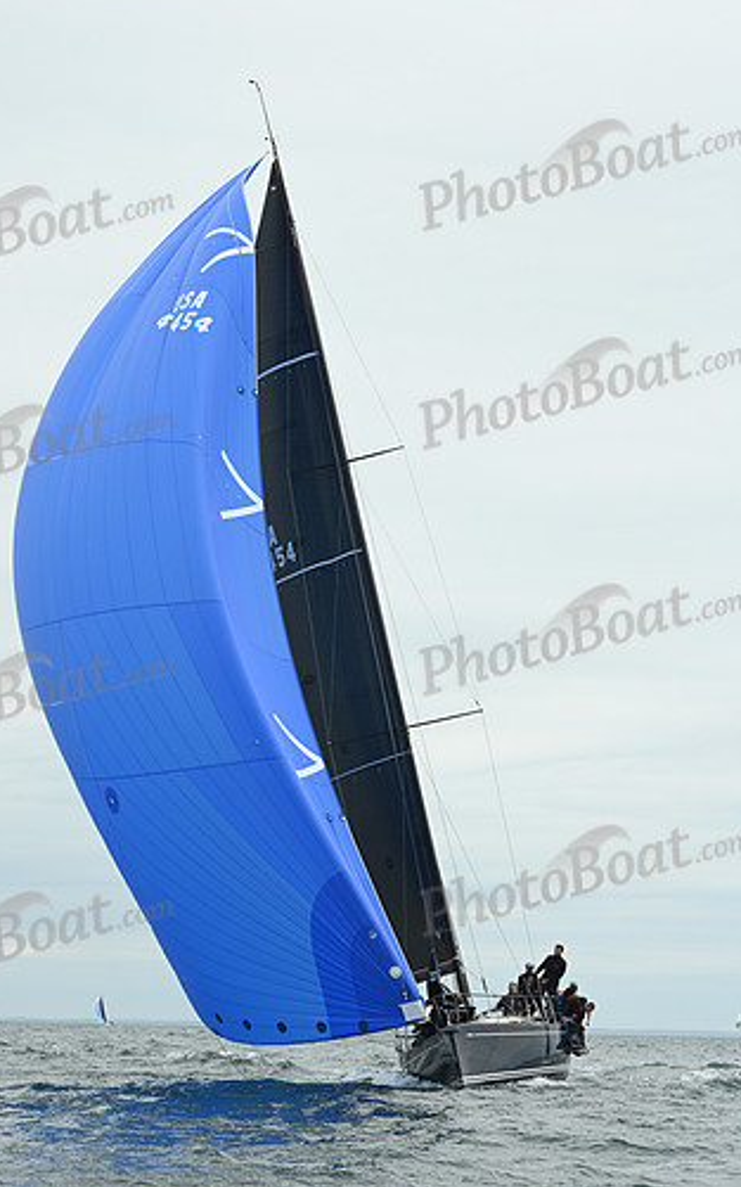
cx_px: 297
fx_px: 3814
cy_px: 545
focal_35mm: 118
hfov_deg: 11.1
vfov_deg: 17.7
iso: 400
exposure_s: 1/800
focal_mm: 100
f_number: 7.1
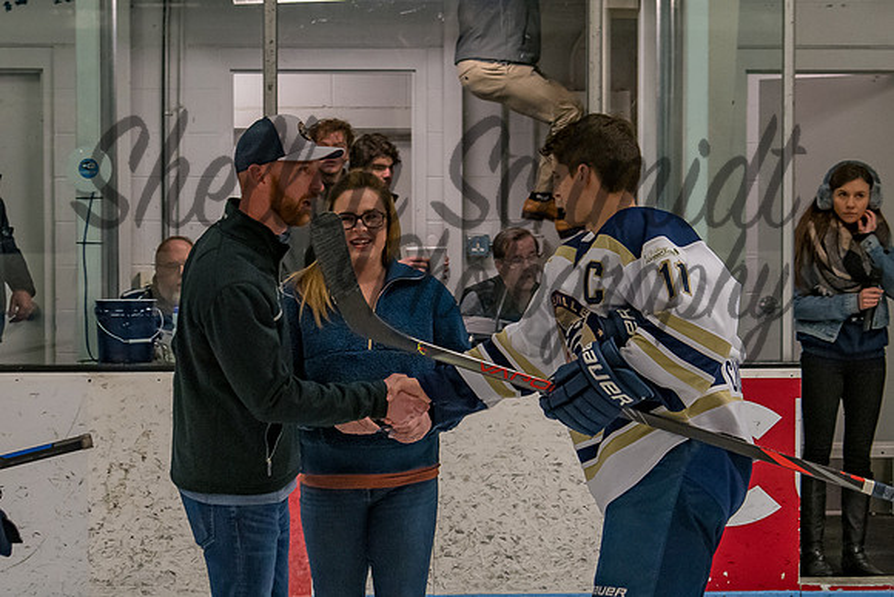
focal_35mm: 102
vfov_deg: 13.5
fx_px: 2525
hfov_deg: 20.1
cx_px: 422
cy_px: 333
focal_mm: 46
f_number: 4.5
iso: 1250
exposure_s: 1/250
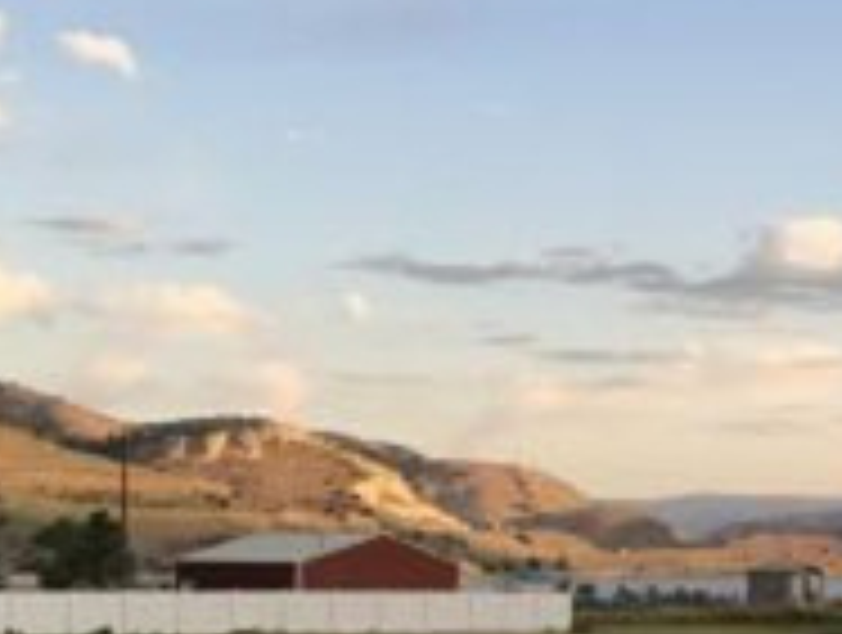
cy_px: 405
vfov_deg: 15.0
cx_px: 1189
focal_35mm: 99
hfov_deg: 18.1
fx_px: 2413
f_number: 2.2
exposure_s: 1/334
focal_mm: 4.15
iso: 25
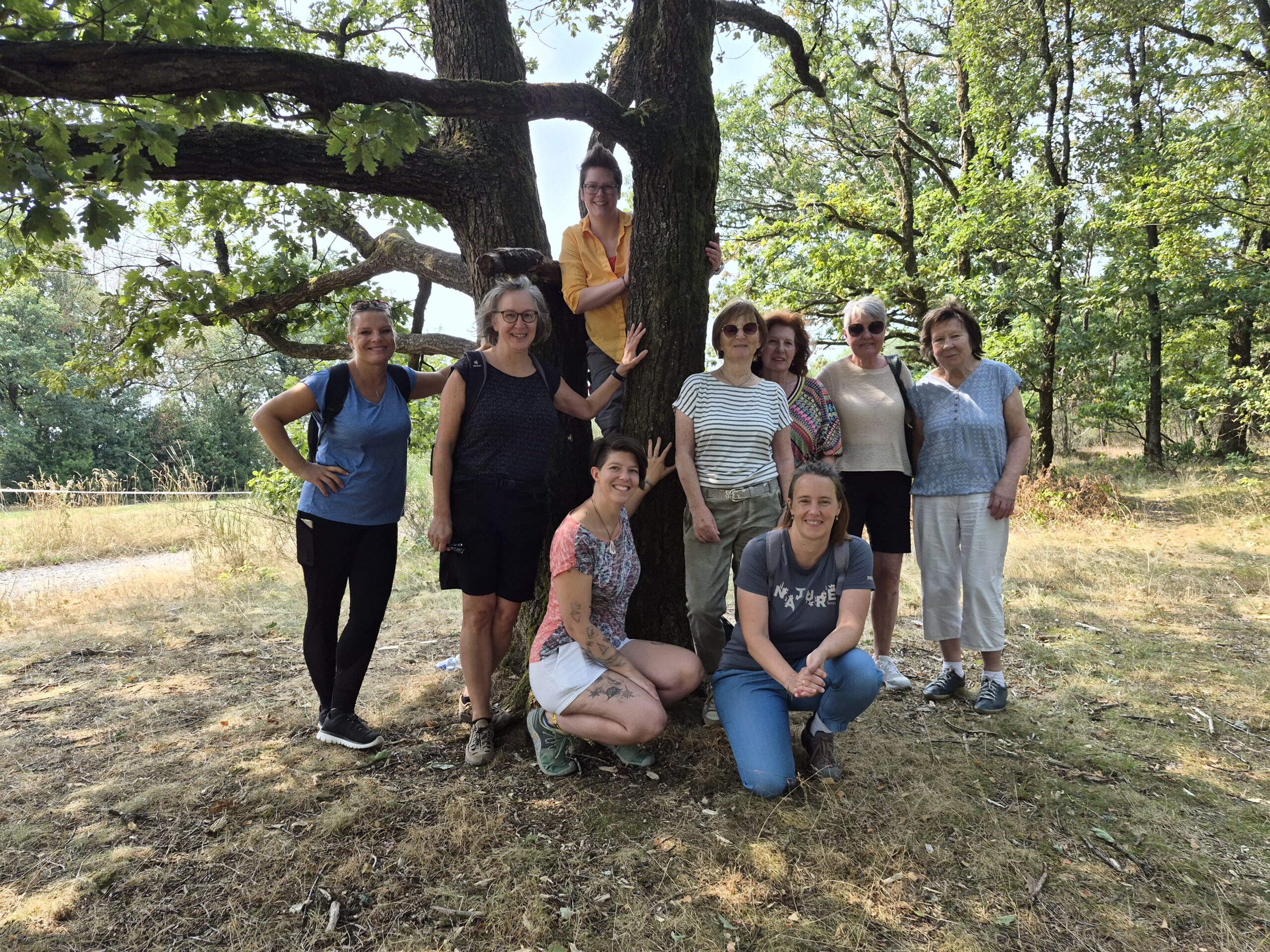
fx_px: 844
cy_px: 476
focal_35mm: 23
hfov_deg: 73.9
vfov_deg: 58.9
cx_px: 635
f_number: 1.8
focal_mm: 5.4
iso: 80
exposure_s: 1/2640
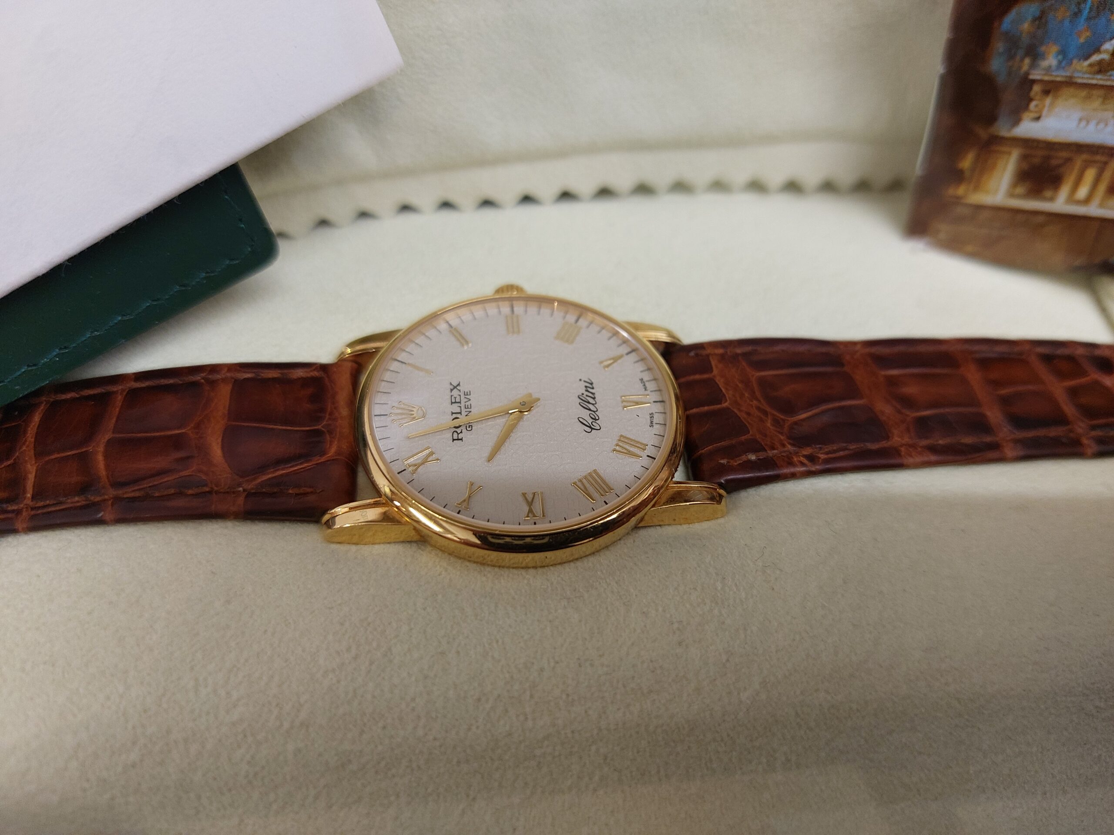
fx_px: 805
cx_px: 557
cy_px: 418
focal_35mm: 25
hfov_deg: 69.4
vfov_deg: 54.9
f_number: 1.8
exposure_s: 1/50
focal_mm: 5.23
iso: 160
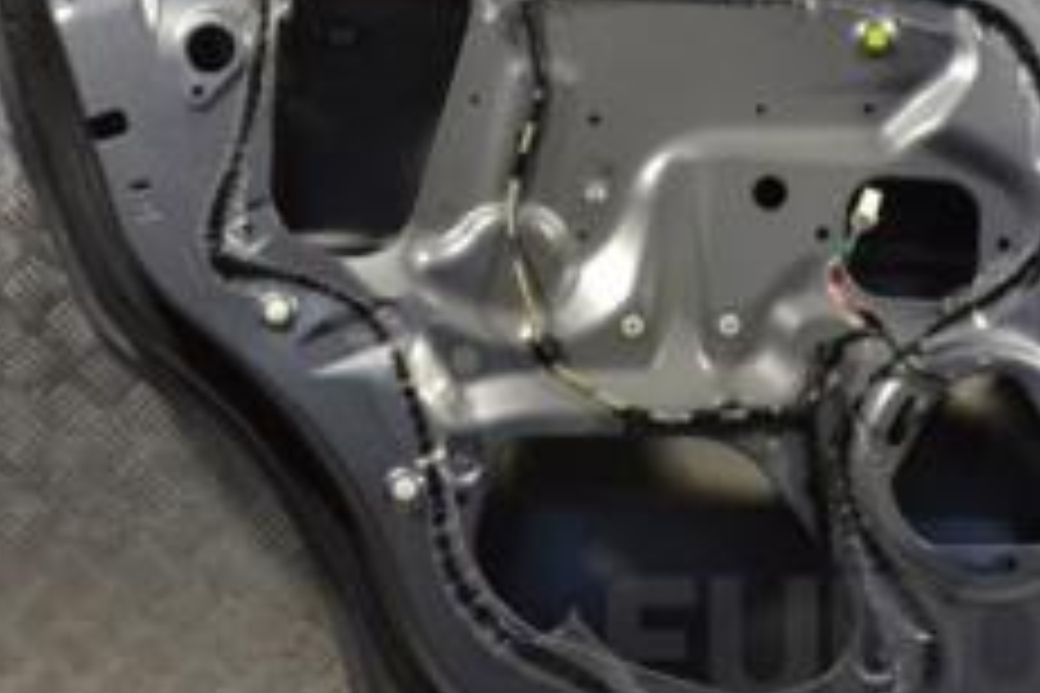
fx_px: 3149
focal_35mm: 109
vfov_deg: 12.5
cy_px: 45
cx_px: 522
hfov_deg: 18.8
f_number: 10
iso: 3200
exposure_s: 1/400
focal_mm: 28
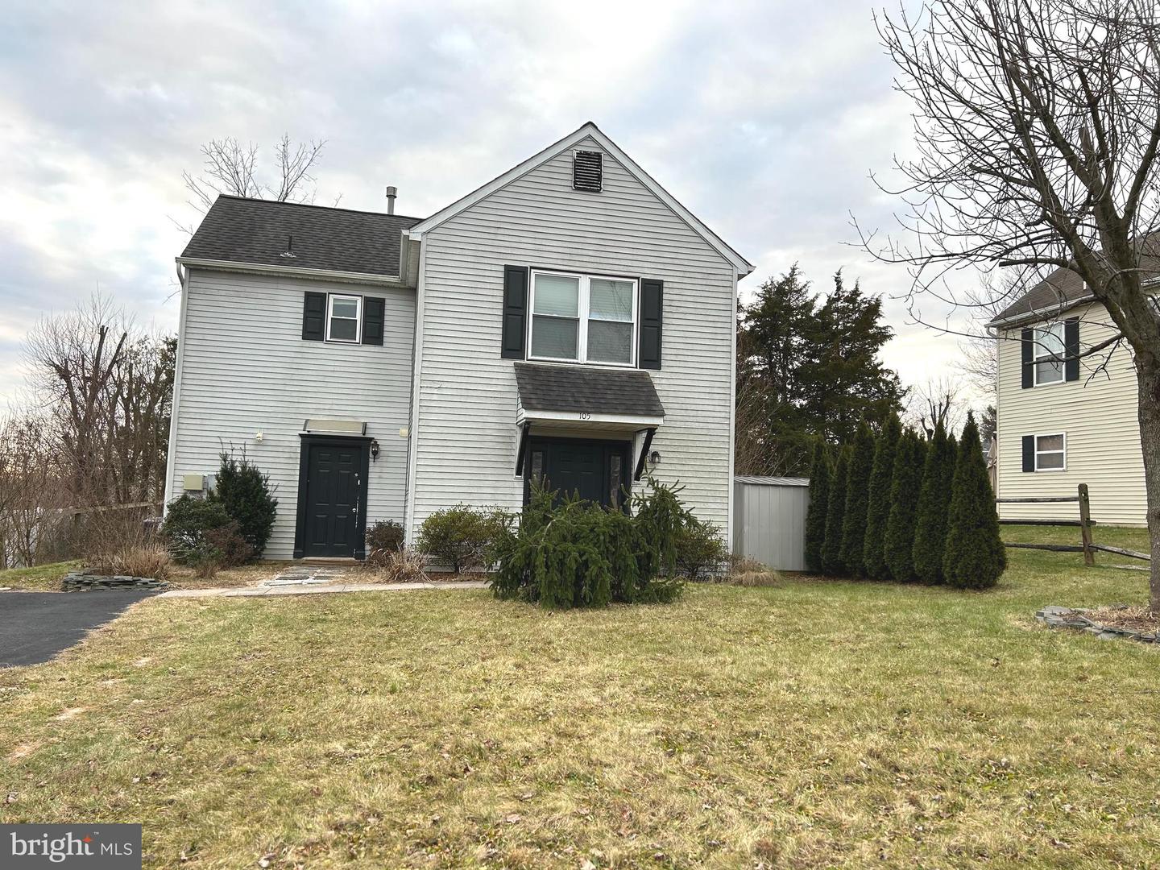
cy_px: 435
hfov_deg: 67.3
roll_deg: -1.2
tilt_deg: +4.1
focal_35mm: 26
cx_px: 580
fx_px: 871
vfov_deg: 53.1
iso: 32
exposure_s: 1/135
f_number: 1.5
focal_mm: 5.7
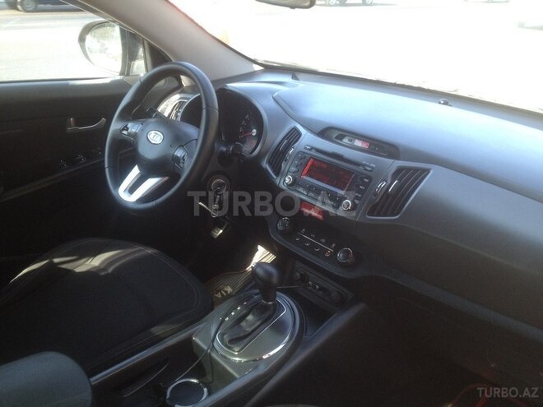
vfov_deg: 40.7
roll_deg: -1.1
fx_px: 549
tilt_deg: -26.7
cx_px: 272
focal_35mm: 35
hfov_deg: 52.6
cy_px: 204
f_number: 2.4
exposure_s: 1/120
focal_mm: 4.28
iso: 80
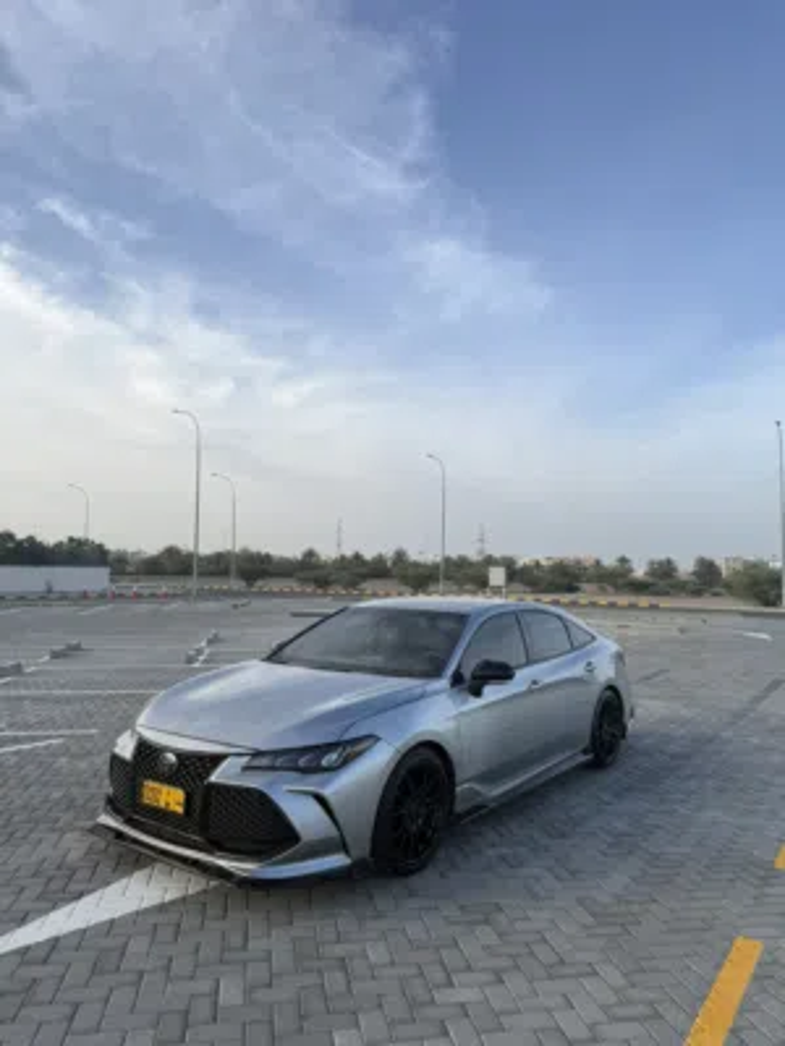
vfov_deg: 71.6
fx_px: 726
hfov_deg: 56.8
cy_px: 523
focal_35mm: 24
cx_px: 392
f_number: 1.78
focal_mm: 6.76
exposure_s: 1/780
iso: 80
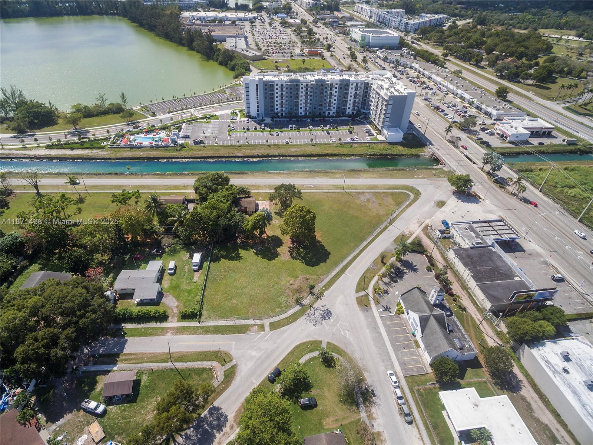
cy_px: 222
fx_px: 343
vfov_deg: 65.9
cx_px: 296
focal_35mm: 20
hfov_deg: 81.8
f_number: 2.8
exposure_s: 1/600
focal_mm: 3.61
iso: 100
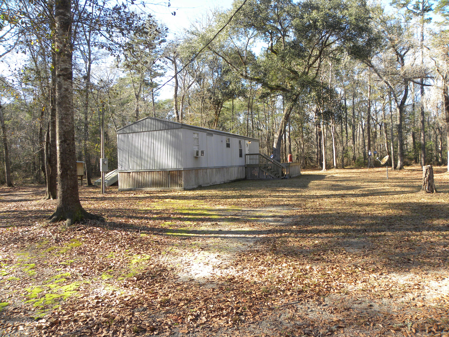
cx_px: 224
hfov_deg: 67.3
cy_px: 168
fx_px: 337
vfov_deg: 53.1
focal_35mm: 26
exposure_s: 1/95.5
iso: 64
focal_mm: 4.6
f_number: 4
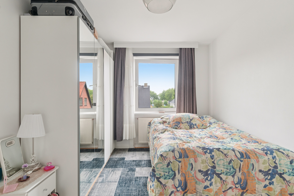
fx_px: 147
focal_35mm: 18
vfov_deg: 67.4
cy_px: 98
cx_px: 147
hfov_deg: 90.0
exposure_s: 1/5
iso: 400
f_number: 10
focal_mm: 12
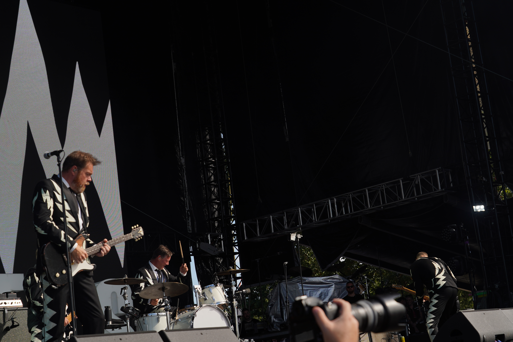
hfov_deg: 31.0
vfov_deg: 20.9
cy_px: 171
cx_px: 256
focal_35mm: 65
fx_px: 926
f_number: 8
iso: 100
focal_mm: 65
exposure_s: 1/320
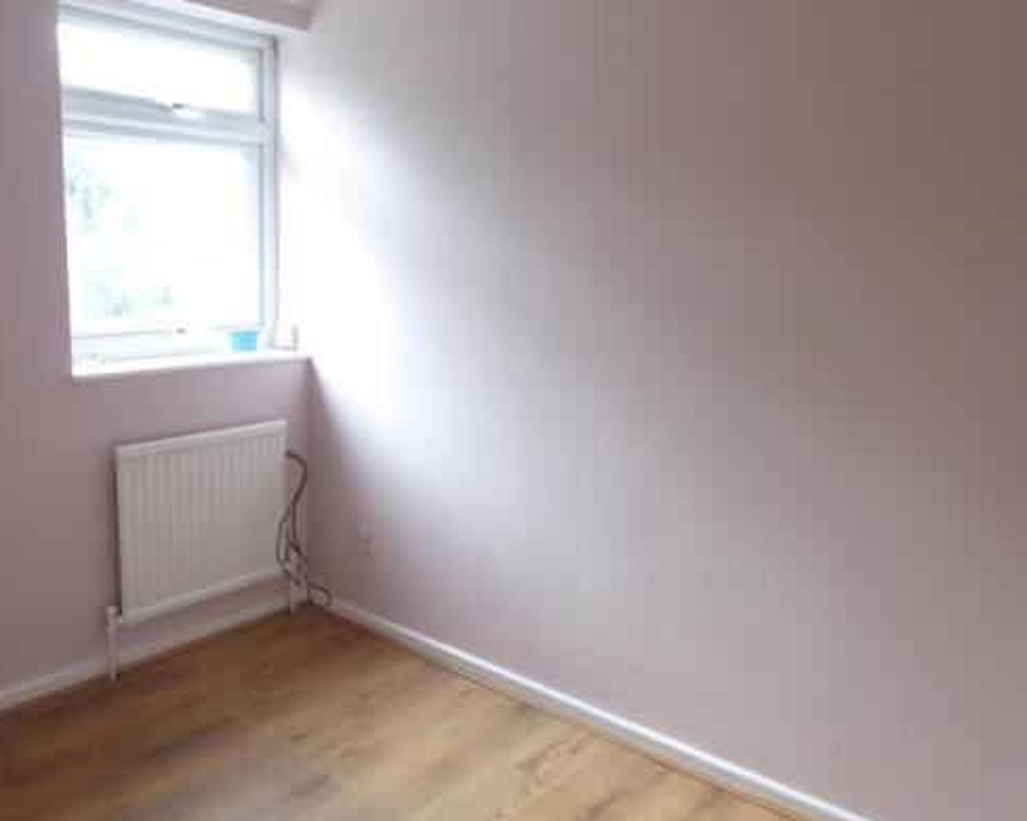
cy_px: 409
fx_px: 851
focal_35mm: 28
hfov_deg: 62.1
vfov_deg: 51.5
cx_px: 466
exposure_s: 1/60
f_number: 3.3
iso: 320
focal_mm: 4.3
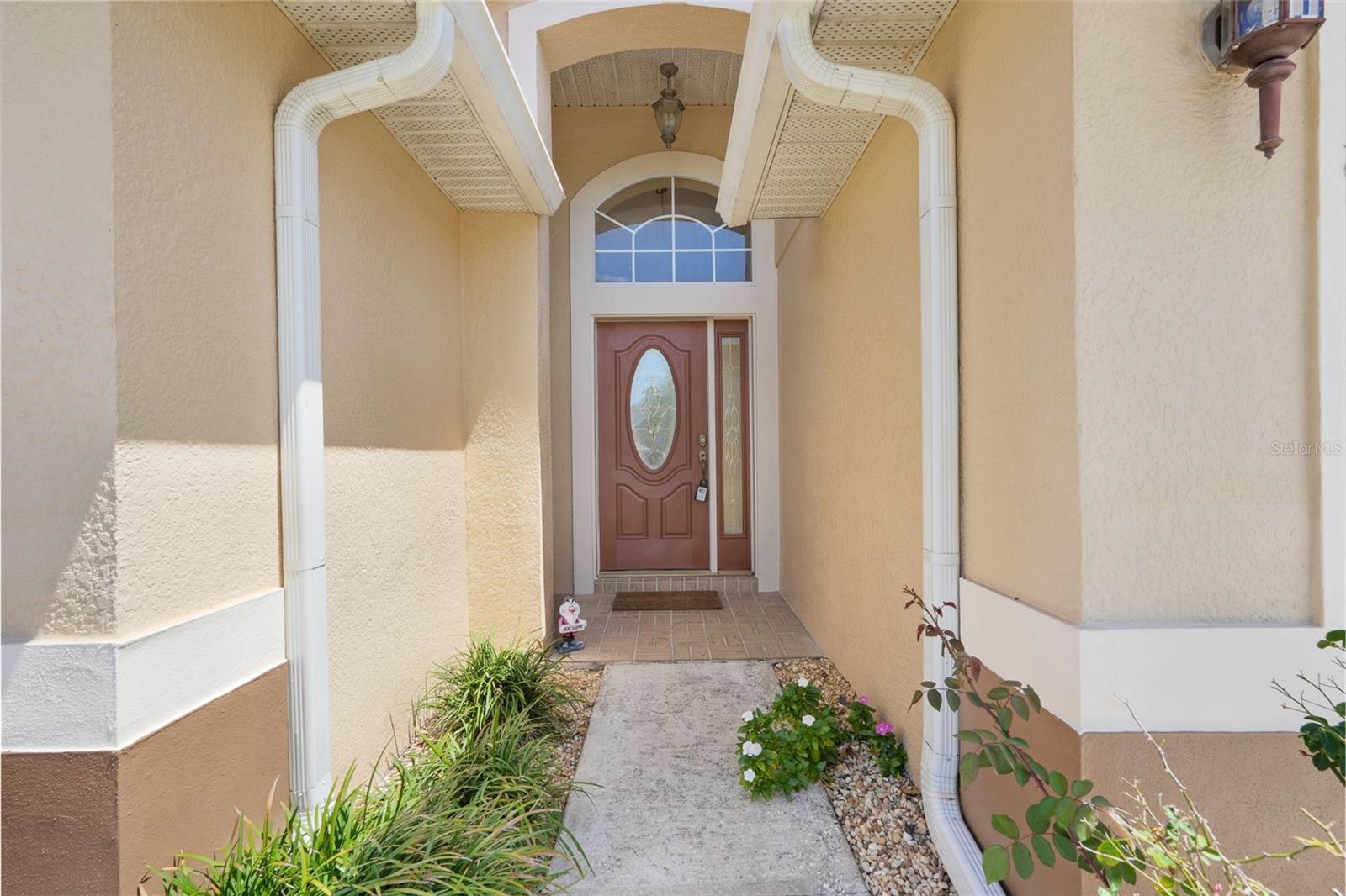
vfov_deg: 72.0
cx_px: 673
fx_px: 617
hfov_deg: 95.0
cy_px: 448
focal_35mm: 16
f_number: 9
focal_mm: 16.5
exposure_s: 1/25
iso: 250
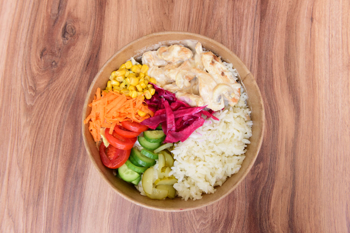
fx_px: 282
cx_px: 175
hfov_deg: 63.6
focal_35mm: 29
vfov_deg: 45.0
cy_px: 116
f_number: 8
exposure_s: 1/160
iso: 2000
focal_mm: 29
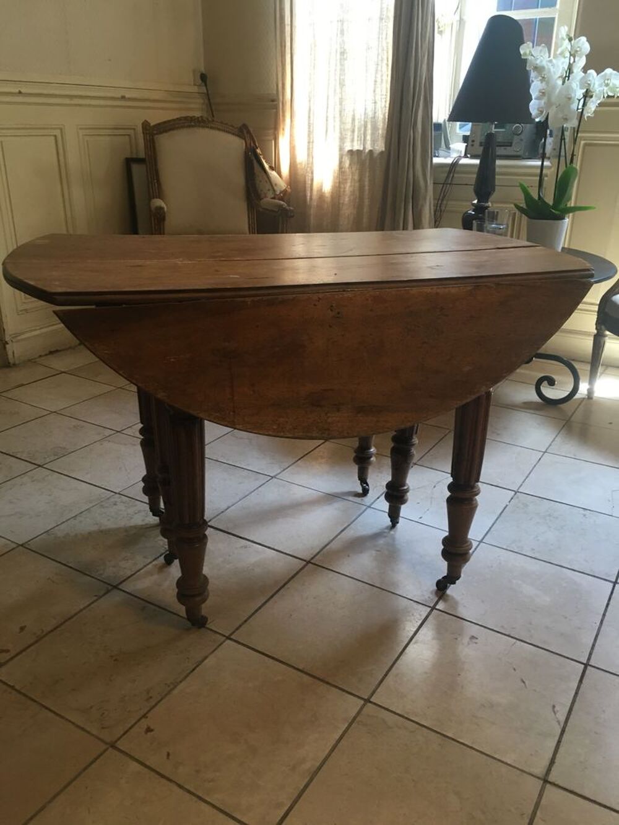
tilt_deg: -22.8
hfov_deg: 48.2
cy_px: 412
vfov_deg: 61.7
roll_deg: -0.9
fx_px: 691
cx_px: 310
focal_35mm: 29
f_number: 2.2
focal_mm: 4.15
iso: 125
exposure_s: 1/33
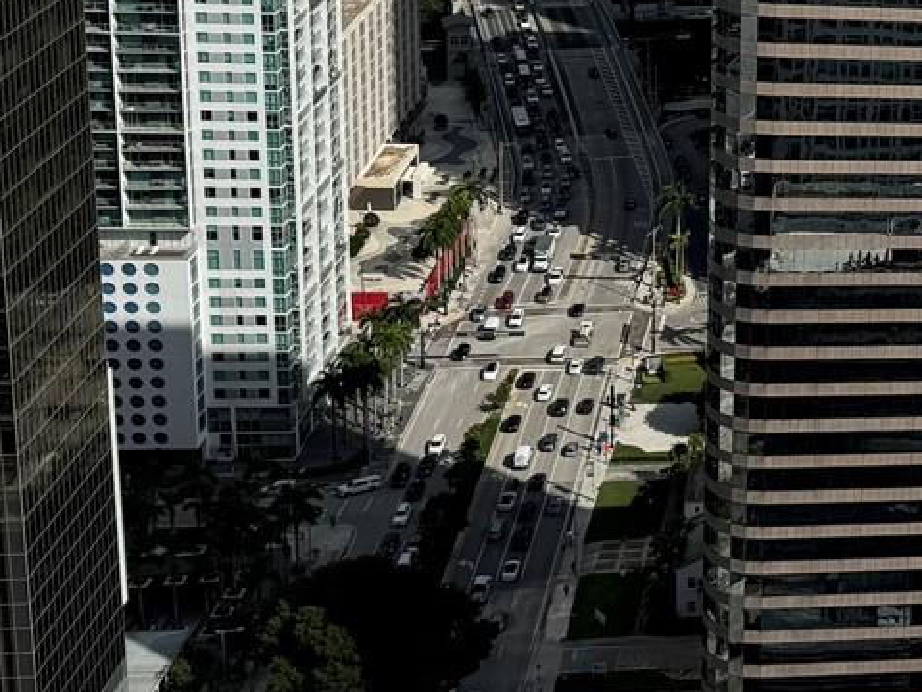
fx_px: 2131
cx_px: 1494
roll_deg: -5.8
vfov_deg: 17.9
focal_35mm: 80
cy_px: -27
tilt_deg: -15.2
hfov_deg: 20.0
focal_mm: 6.76
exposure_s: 1/9009
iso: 80
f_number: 1.78
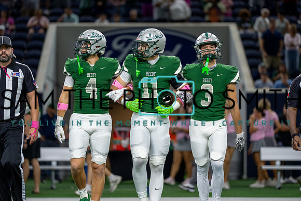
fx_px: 1238
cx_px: 153
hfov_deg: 13.9
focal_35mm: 148
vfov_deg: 9.3
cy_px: 96
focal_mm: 135
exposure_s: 1/1250
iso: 1250
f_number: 1.8
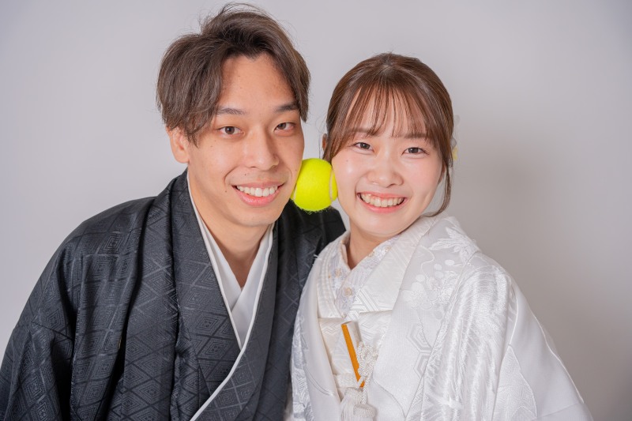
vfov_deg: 33.2
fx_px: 706
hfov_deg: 48.3
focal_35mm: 40
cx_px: 316
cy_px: 210
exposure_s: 1/250
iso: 800
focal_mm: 40.2
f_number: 4
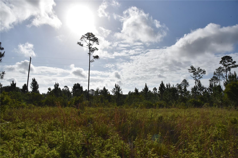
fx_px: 159
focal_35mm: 24
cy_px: 79
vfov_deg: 53.1
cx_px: 119
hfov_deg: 73.7
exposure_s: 1/3200
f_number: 16
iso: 1250
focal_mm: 24
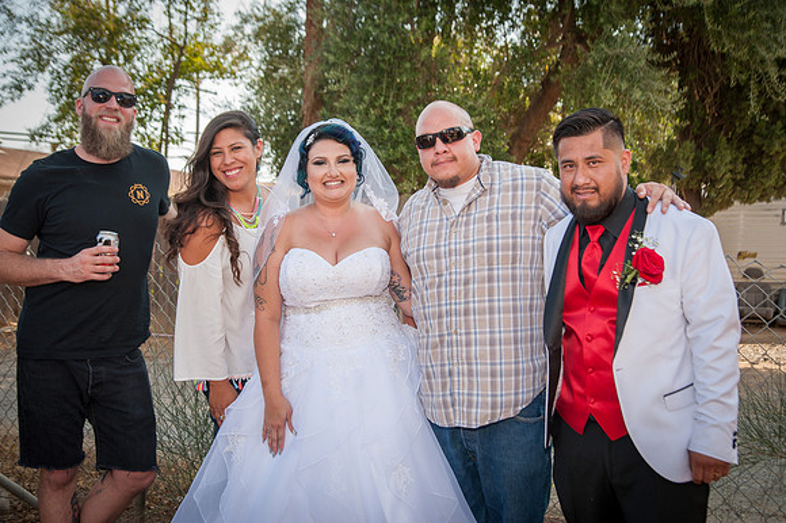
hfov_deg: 50.7
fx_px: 830
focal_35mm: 38
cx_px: 393
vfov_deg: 35.0
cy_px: 262
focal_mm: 38
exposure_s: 1/640
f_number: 5
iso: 200
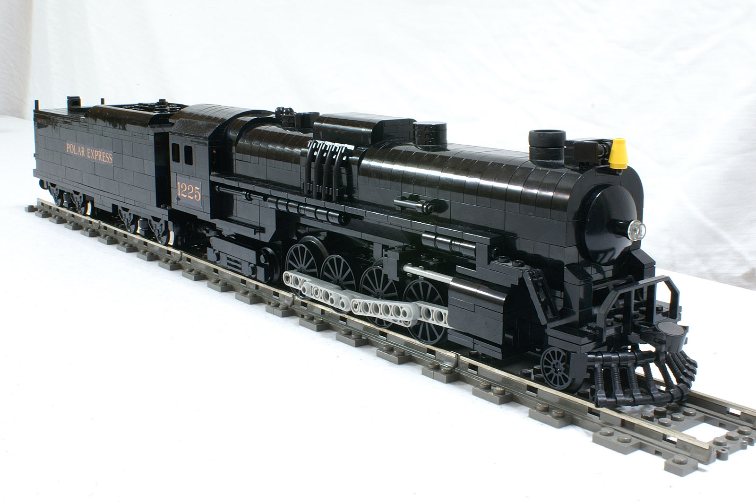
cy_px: 252
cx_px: 378
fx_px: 819
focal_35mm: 39
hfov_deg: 49.6
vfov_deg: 34.2
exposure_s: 10
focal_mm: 26
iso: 100
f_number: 29
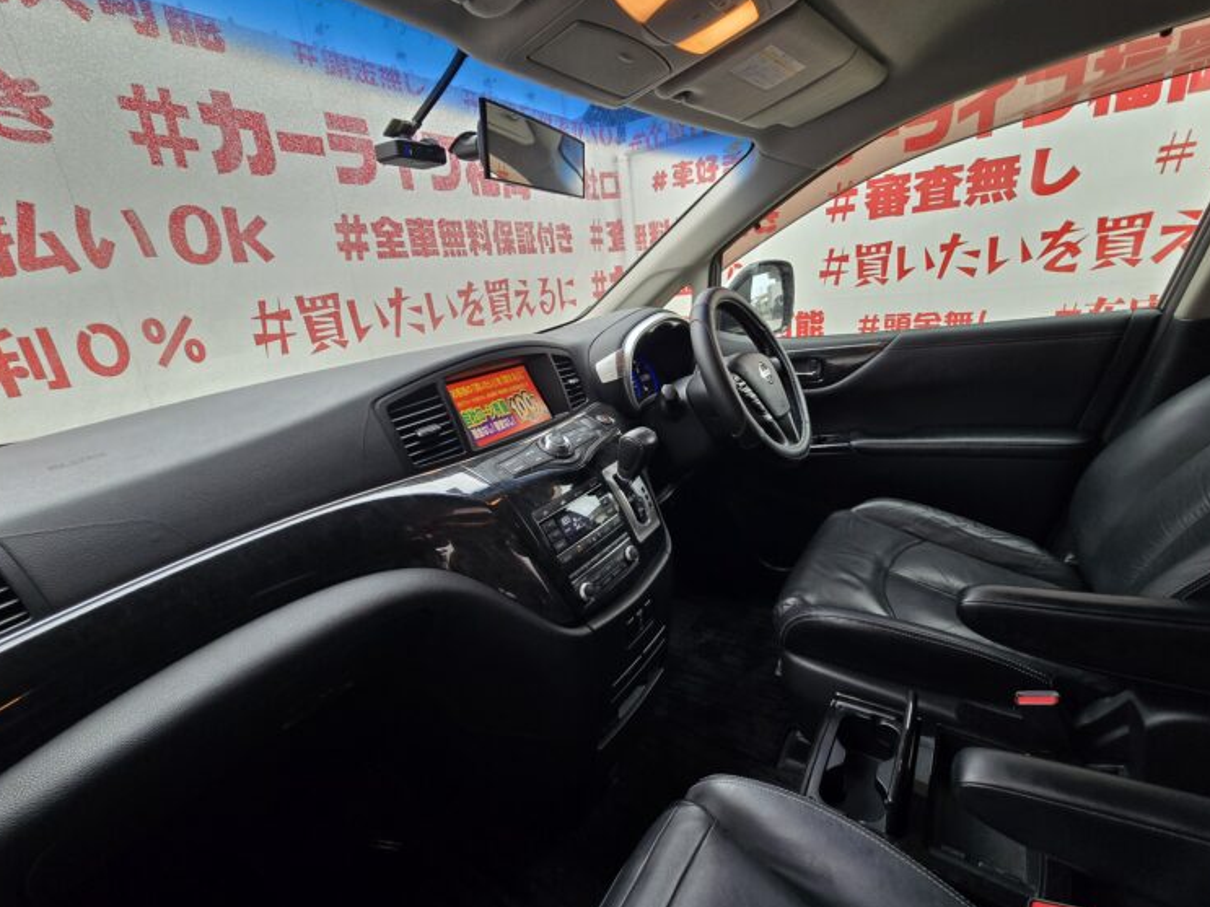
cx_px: 603
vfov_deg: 85.6
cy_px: 469
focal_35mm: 14
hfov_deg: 102.1
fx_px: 489
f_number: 2.2
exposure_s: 1/100
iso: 64
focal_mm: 2.2
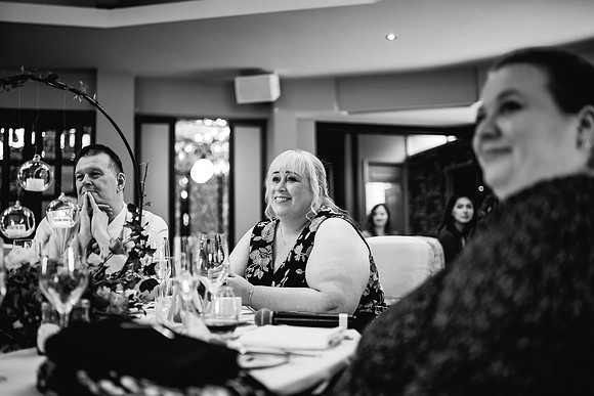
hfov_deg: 53.3
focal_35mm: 36
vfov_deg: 37.1
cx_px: 297
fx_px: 591
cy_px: 198
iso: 800
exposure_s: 1/250
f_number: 1.4
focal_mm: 35
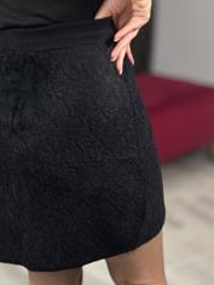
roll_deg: +7.5
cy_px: 144
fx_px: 692
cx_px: 42
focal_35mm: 84
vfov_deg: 23.3
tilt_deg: -44.8
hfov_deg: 17.4
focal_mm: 6.86
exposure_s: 1/100
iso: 100
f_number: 1.78
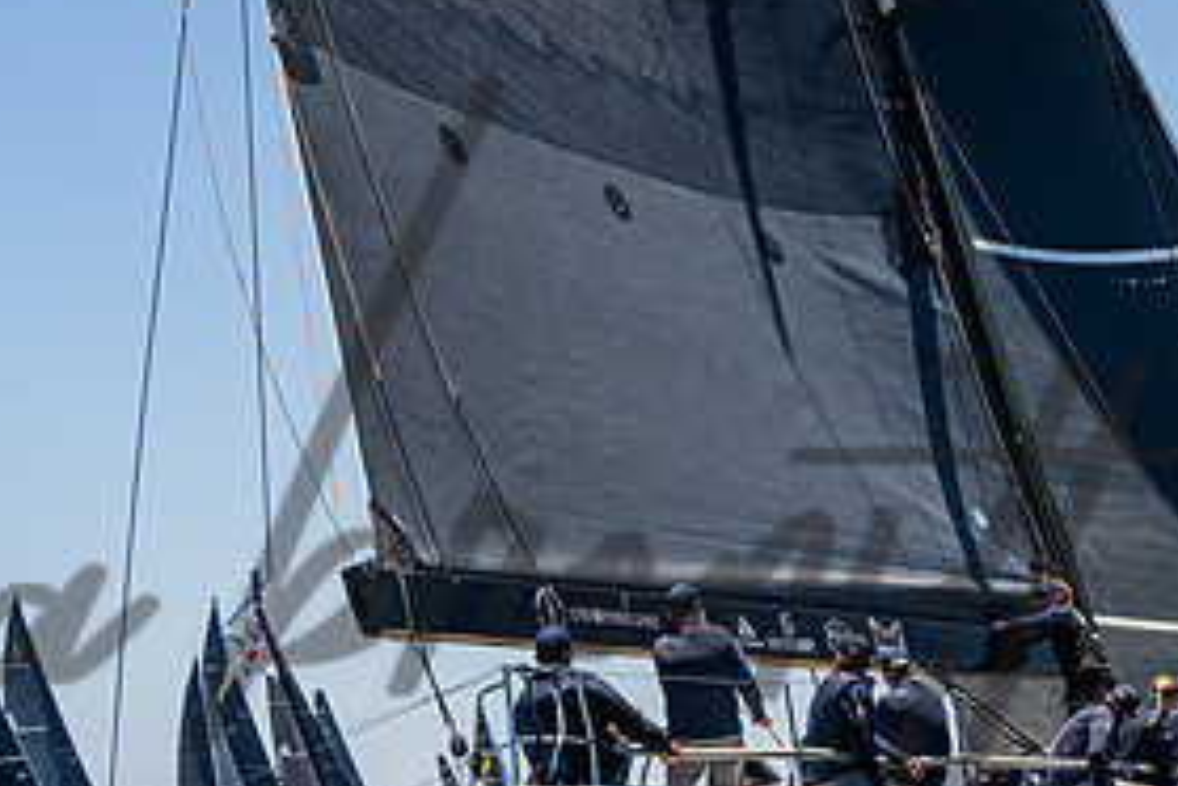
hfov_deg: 18.0
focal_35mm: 113
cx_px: 855
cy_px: 576
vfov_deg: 12.1
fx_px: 3697
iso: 500
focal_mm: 43
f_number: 8
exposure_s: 1/2500
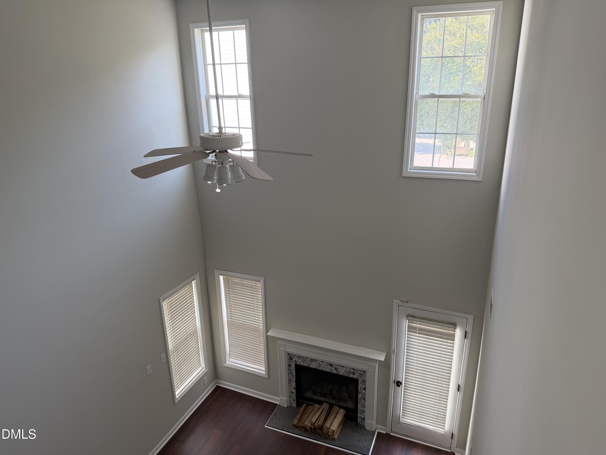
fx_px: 420
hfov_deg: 71.6
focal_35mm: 24
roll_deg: +1.3
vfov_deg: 56.8
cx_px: 303
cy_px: 228
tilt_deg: -19.4
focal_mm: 6.76
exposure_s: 1/191
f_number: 1.78
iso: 100
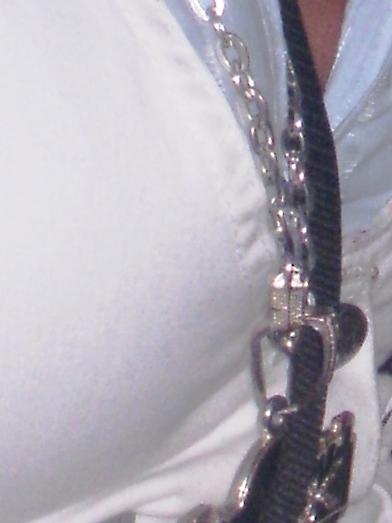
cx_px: 528
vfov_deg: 7.9
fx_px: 3651
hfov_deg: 6.1
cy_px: -452
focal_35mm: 242
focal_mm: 6.3
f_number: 3.5
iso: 125
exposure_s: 1/30
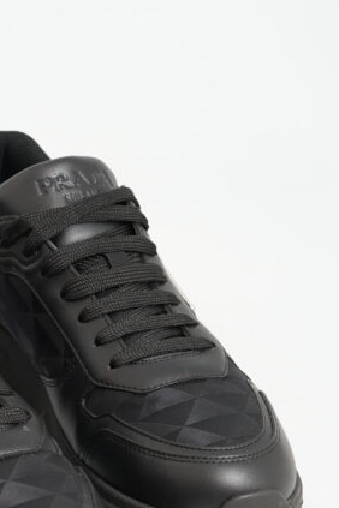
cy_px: 339
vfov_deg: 16.9
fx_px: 1709
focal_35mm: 121
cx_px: -15
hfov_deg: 11.2
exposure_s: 1/20
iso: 640
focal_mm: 50
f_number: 6.3
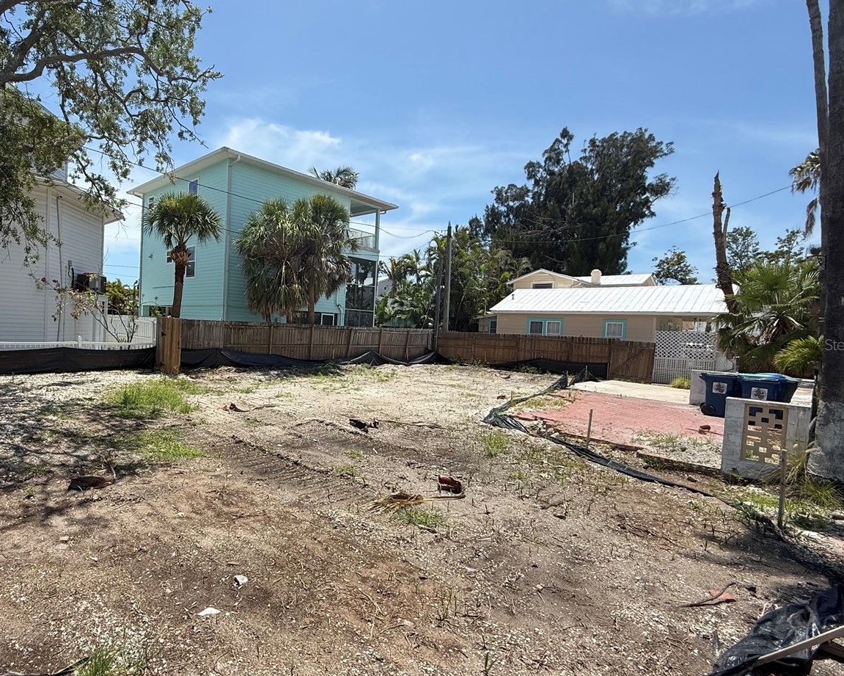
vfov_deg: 70.9
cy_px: 344
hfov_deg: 81.4
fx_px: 475
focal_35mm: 19
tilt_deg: -2.8
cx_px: 307
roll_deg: -3.9
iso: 50
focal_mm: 2.22
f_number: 2.2
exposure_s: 1/2410
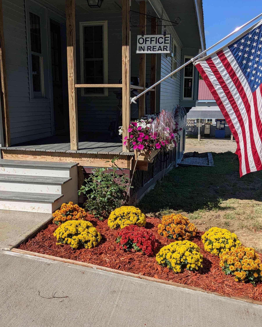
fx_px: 349
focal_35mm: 36
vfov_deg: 50.3
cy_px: 164
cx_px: 114
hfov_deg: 41.1
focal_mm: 4.38
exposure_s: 1/5848
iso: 50
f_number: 1.73
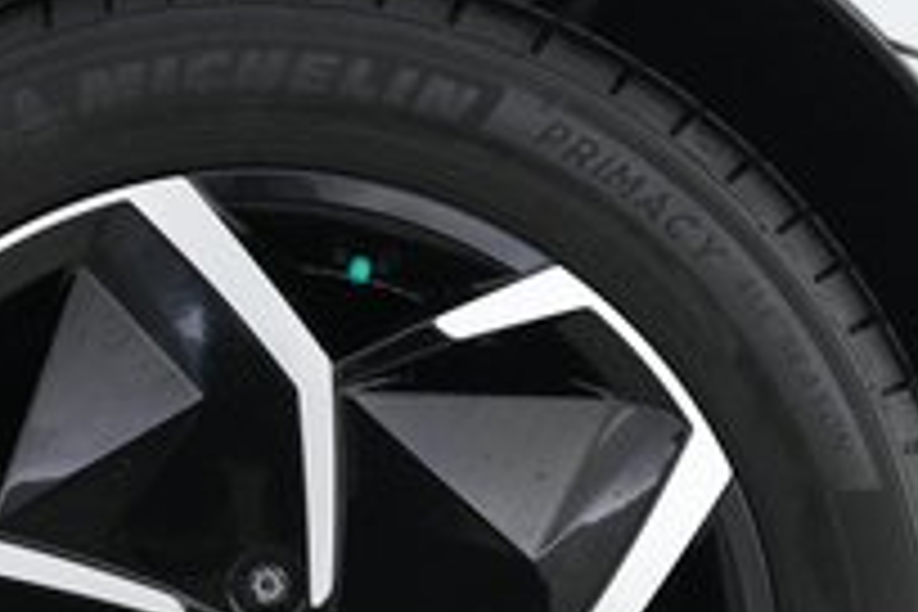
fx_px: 2244
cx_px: 274
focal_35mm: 88
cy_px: 693
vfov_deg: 15.1
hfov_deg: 23.0
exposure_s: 1/160
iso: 4000
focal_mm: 28
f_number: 2.8
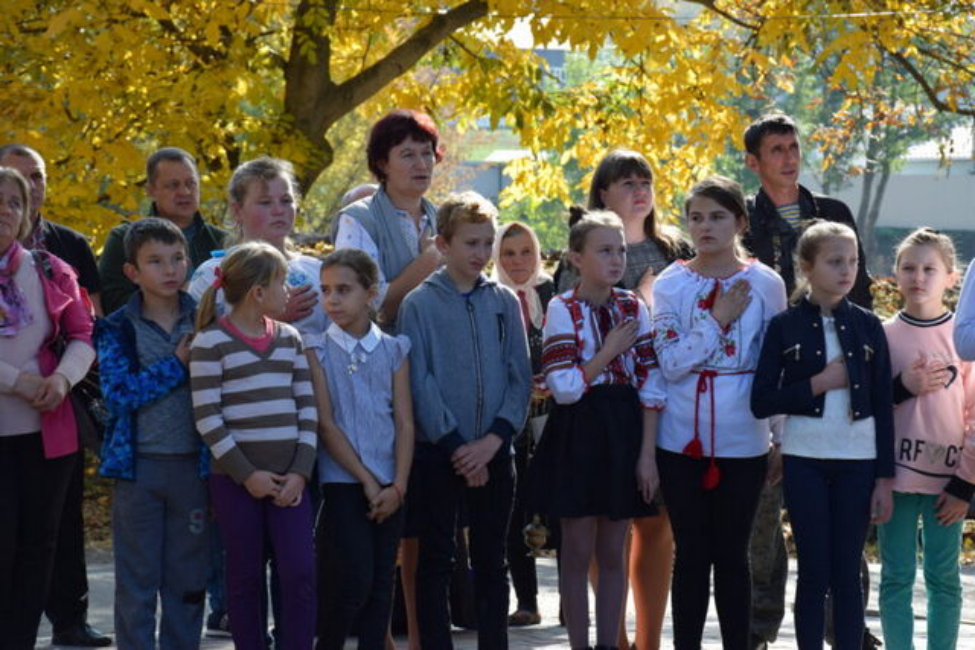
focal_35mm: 105
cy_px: 325
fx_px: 2844
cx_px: 488
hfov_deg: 19.5
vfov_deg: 13.0
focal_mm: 70
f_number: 8
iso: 360
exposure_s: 1/250
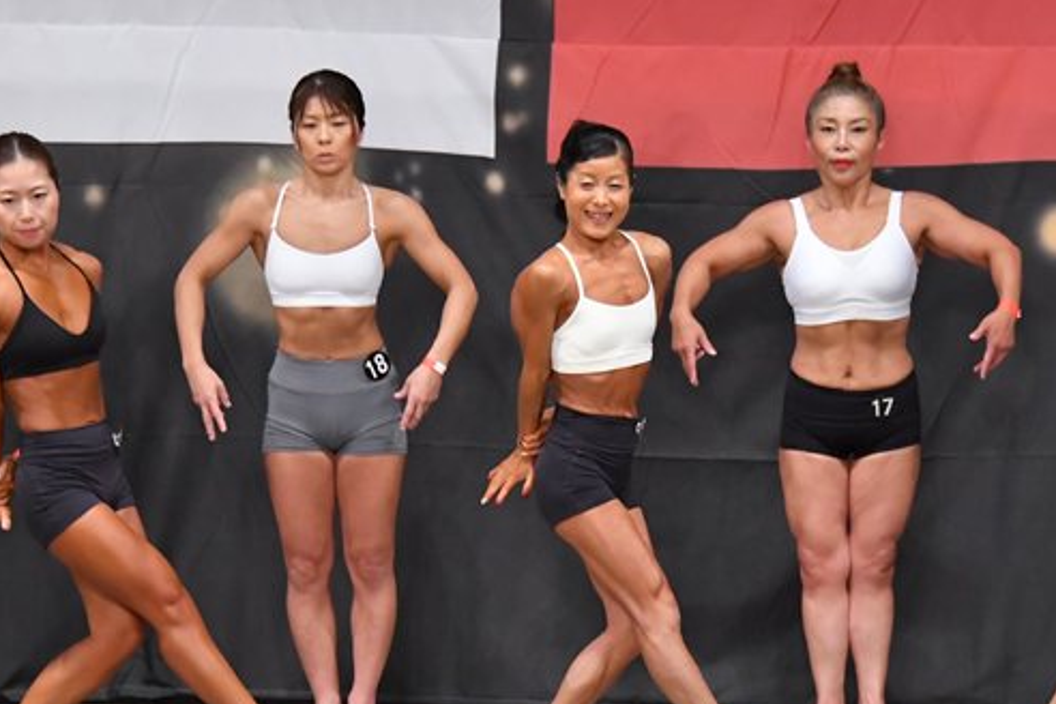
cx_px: 587
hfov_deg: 7.2
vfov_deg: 4.8
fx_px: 8447
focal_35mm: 288
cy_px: 502
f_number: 5.6
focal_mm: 122
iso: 5000
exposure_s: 1/400
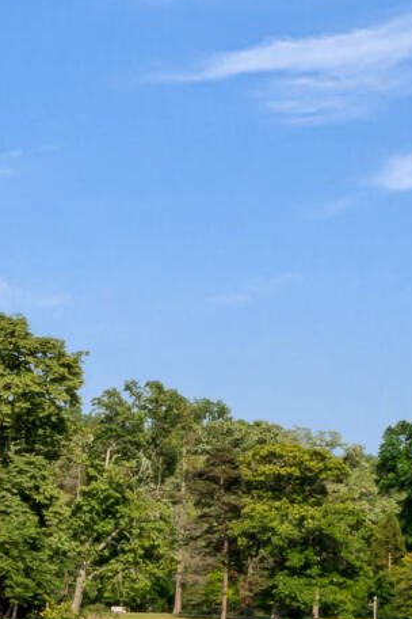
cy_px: 733
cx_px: -625
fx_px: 2712
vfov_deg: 12.7
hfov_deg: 7.9
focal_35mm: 158
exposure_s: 1/20
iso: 100
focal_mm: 24
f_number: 22
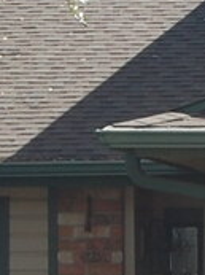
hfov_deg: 3.6
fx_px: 3226
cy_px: 127
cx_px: 413
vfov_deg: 4.9
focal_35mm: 407
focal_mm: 30
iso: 200
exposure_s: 1/200
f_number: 7.1
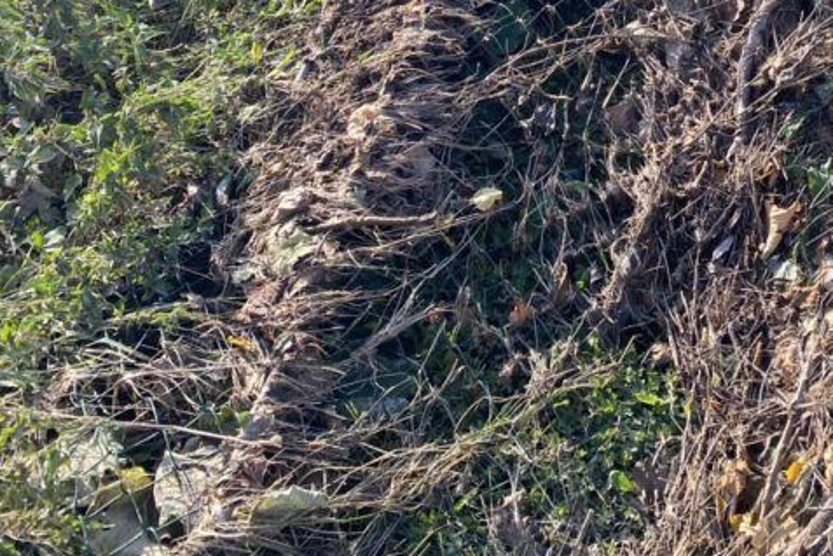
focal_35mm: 58
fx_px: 1342
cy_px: -262
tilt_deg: -21.0
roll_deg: +2.9
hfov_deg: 33.9
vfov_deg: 20.3
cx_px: 608
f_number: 1.8
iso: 32
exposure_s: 1/585
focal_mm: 4.25
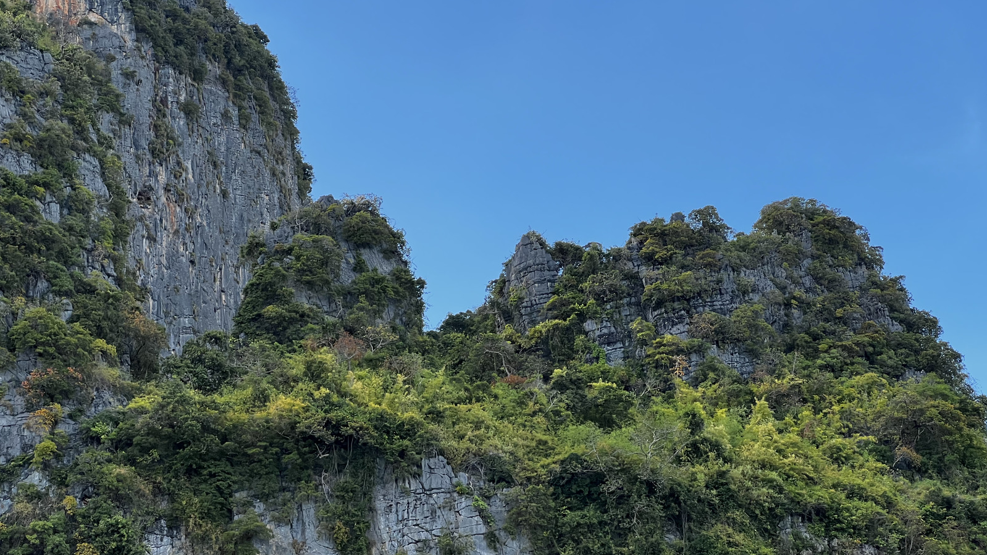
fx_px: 2198
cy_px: 355
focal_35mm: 84
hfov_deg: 25.3
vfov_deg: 14.4
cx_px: 494
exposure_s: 1/259
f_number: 2.8
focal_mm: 9
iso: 32
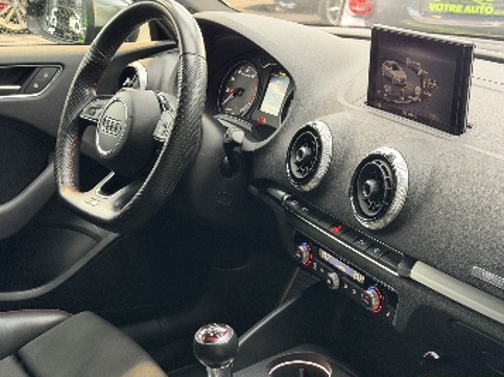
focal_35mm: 56
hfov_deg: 34.4
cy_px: 210
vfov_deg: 26.0
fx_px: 815
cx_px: 237
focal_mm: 6.76
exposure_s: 1/25
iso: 500
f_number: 1.78
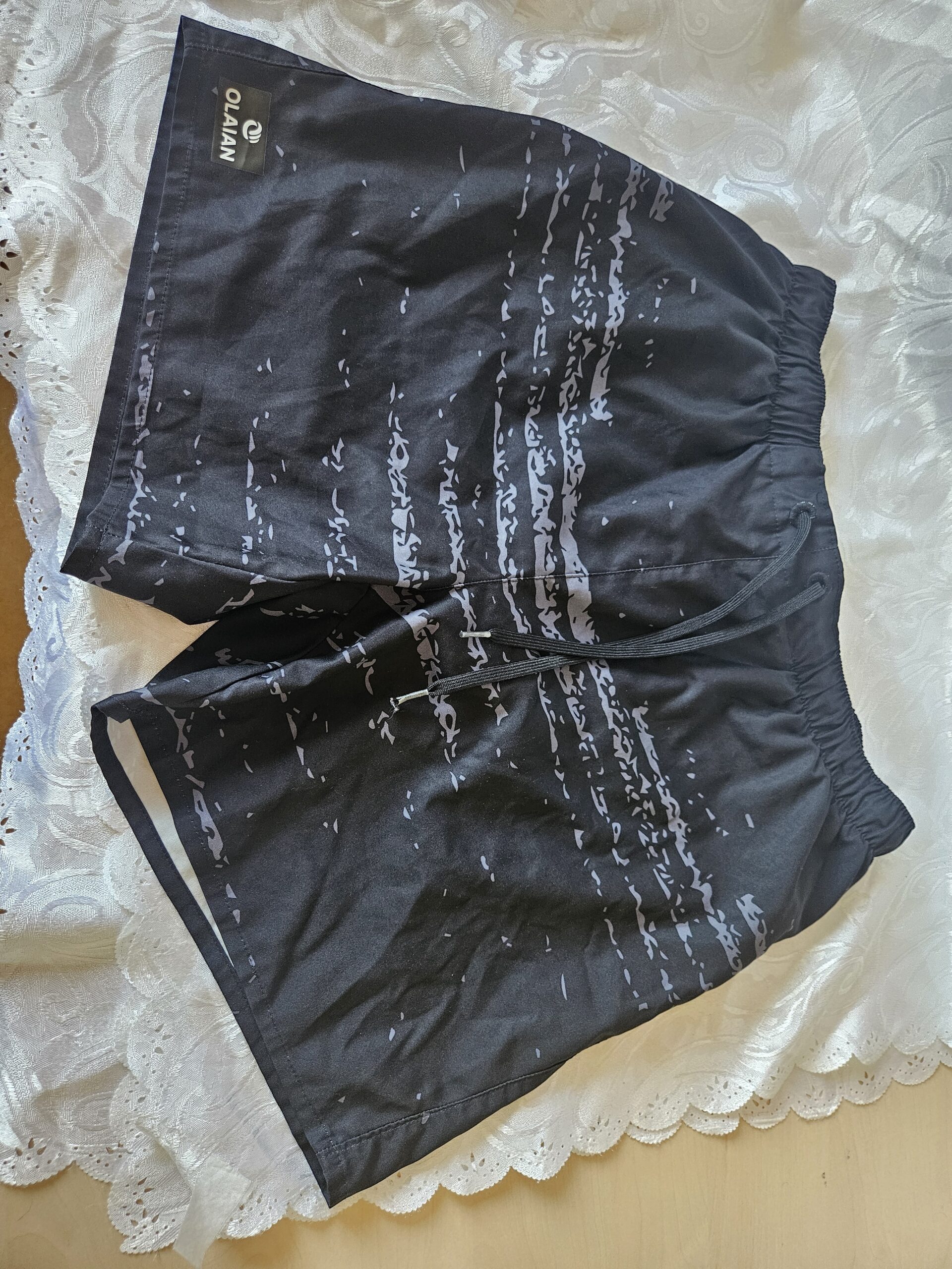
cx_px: 476
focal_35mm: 23
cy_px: 634
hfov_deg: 58.9
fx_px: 843
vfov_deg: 73.9
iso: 500
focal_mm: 5.4
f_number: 1.8
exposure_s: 1/100
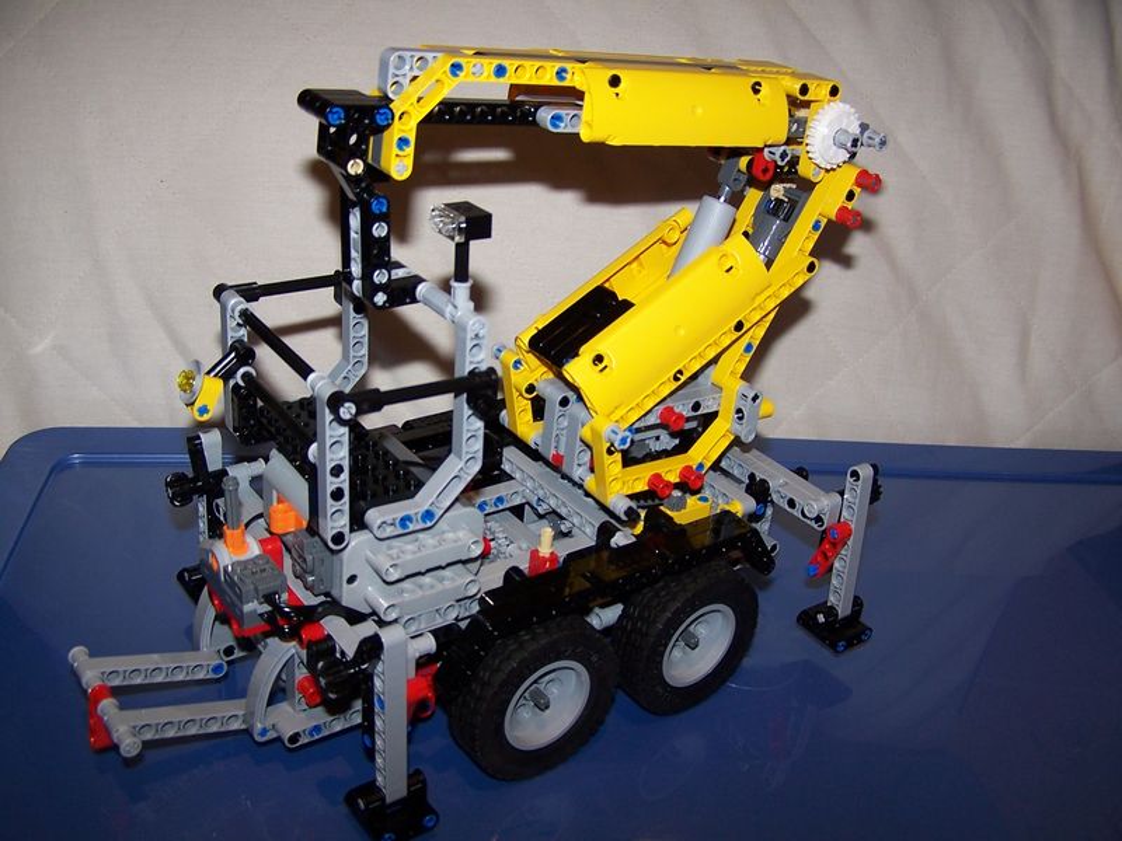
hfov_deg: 49.0
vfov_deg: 37.7
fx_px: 1232
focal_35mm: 38
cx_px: 561
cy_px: 420
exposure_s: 1/60
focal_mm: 6.3
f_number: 2.8
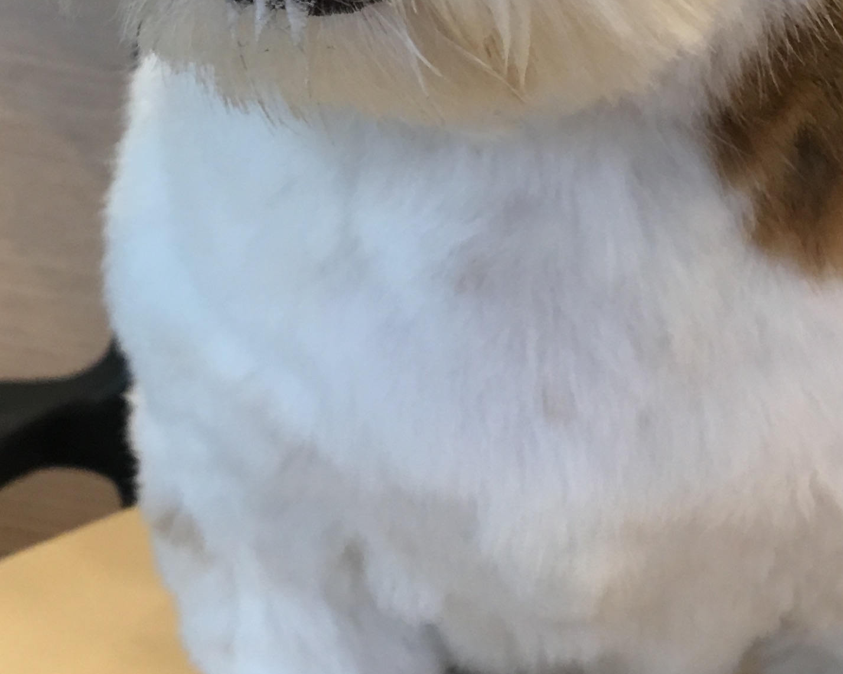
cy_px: 125
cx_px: 288
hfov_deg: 23.8
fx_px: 1996
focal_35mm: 80
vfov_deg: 19.0
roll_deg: -4.5
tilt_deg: -10.8
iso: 80
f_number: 2.2
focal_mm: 4.15
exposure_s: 1/30
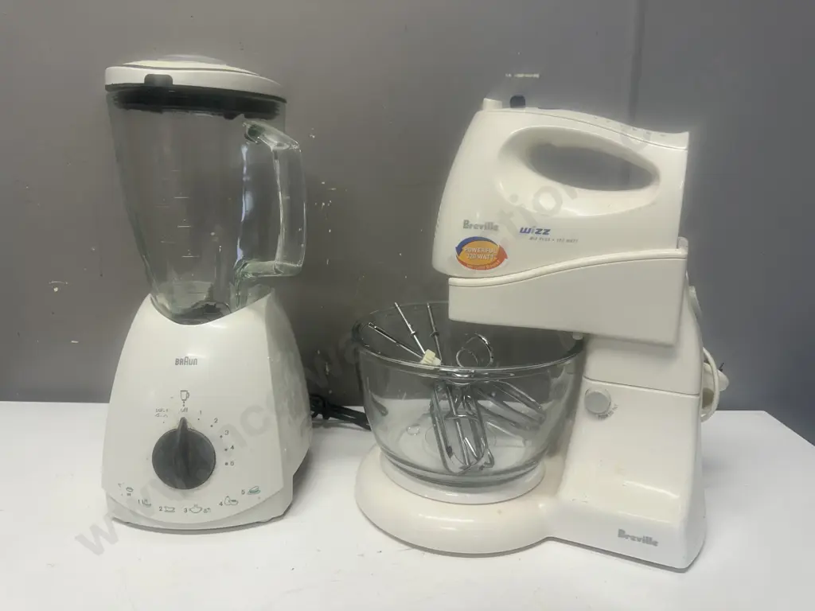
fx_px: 565
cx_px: 408
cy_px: 306
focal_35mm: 24
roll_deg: -0.5
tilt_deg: -13.7
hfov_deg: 71.6
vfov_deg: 56.8
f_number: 1.78
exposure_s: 1/100
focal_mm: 6.86
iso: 80
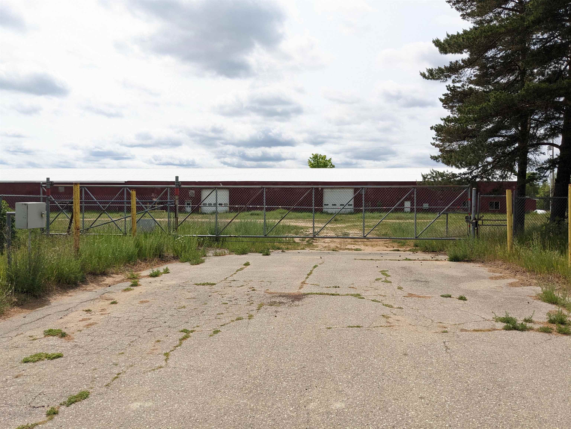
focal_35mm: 27
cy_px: 214
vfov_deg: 51.4
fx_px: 445
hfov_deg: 65.3
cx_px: 286
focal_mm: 4.38
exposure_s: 1/7812
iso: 143
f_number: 1.73
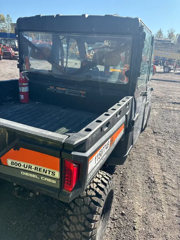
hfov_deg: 53.1
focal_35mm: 26
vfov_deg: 67.3
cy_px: 120
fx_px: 180
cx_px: 90
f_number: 1.6
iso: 50
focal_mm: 5.96
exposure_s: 1/1220
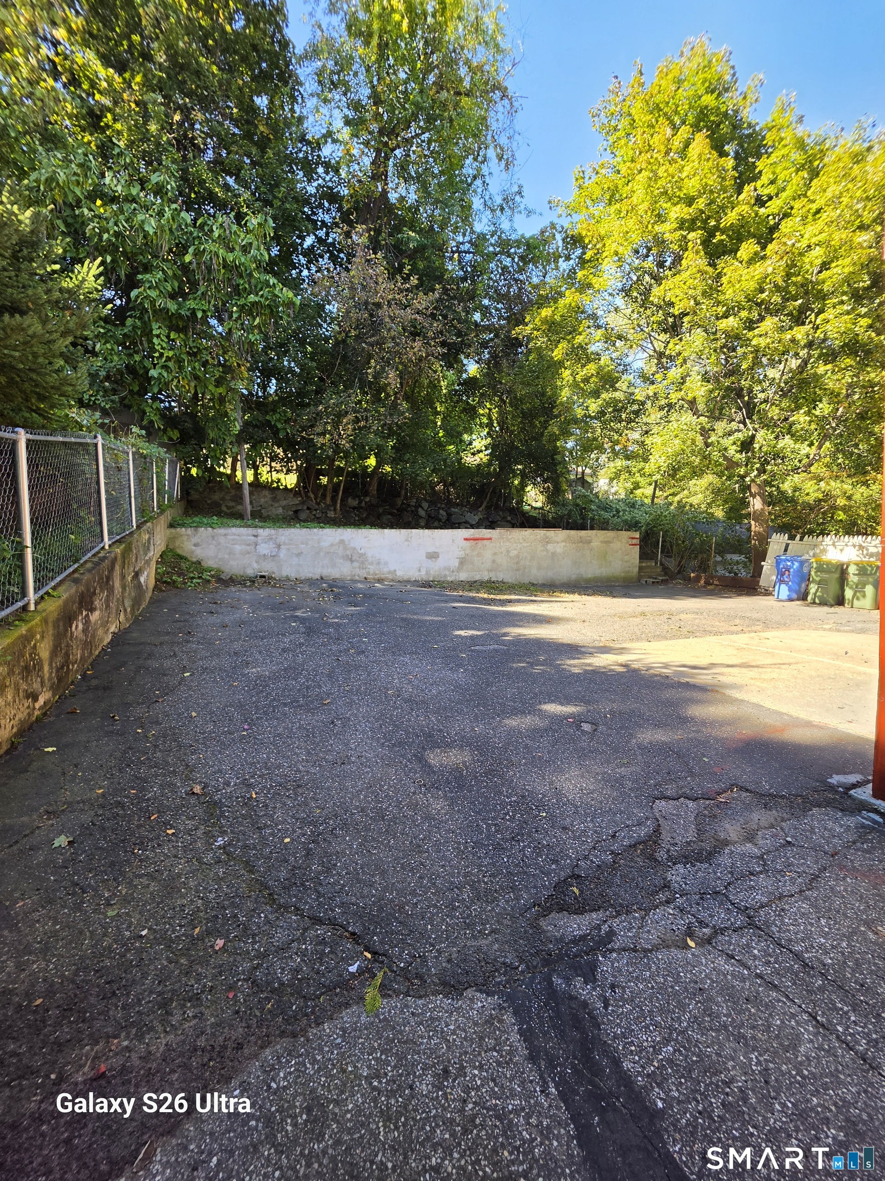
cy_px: 590
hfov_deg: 89.9
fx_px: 443
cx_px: 442
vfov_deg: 106.2
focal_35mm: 13
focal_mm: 2.2
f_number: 1.9
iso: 32
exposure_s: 1/260
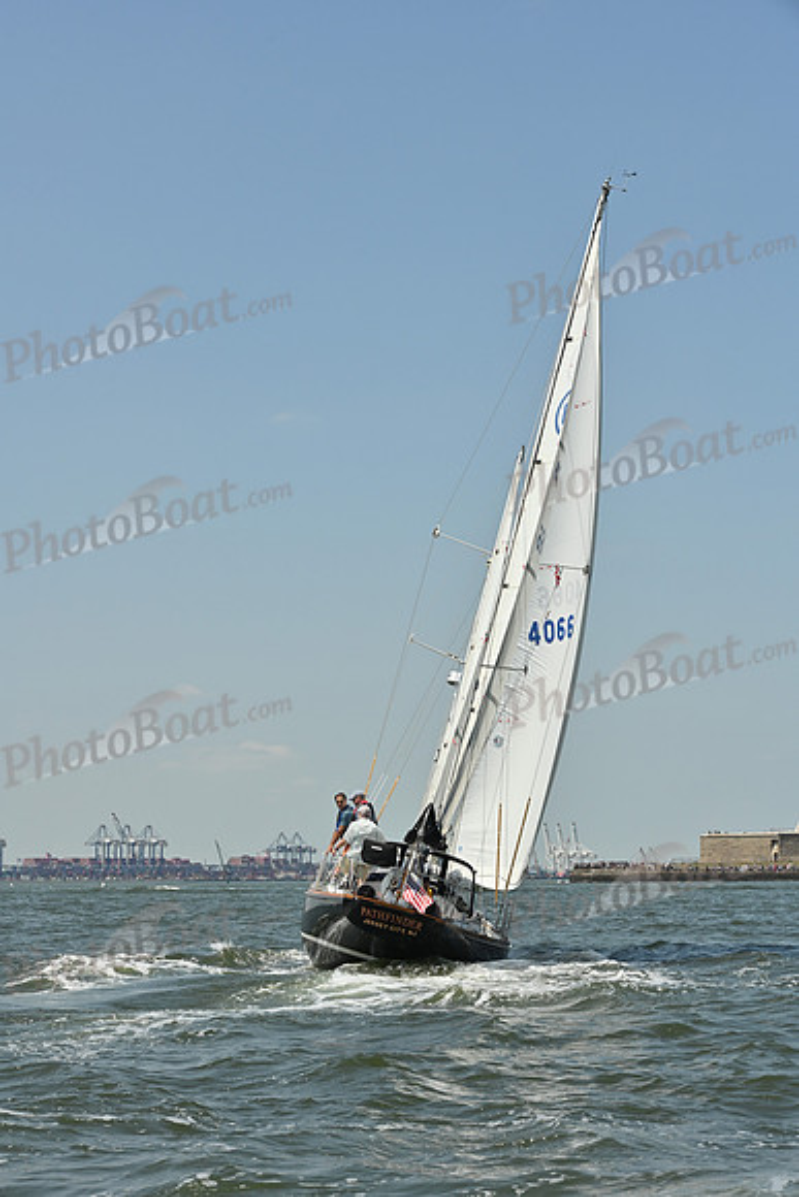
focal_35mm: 70
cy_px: 598
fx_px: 2329
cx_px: 400
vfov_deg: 28.8
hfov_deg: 19.5
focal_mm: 70
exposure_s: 1/1250
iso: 320
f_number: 10
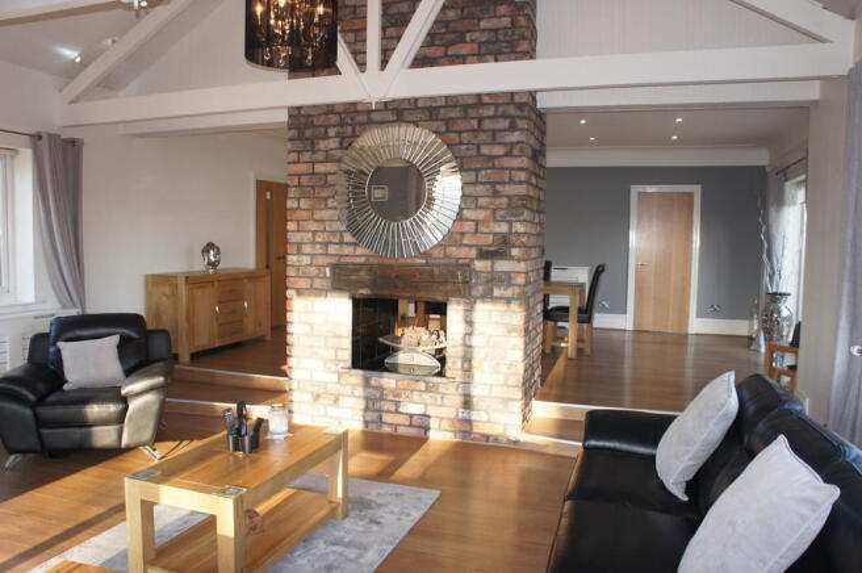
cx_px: 431
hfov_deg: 67.4
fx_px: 646
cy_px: 286
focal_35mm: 27
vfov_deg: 47.8
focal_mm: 18
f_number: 4.5
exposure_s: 1/80
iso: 200
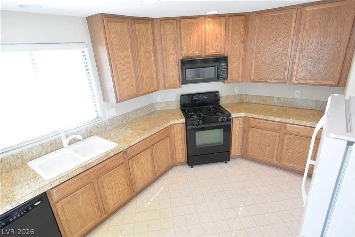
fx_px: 187
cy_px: 118
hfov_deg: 86.9
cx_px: 178
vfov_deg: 64.6
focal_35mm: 19
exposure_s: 1/60
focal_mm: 7.1
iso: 560
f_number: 3.8
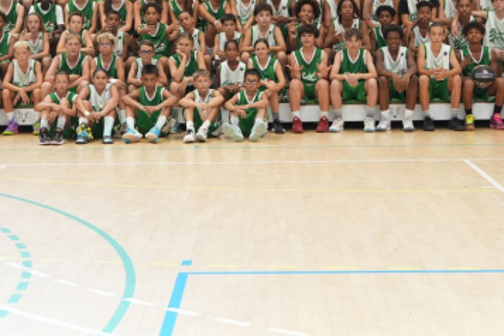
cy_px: -18
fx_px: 1458
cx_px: 219
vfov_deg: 12.9
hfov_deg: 19.6
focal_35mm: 104
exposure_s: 1/200
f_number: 2.8
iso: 500
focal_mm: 31
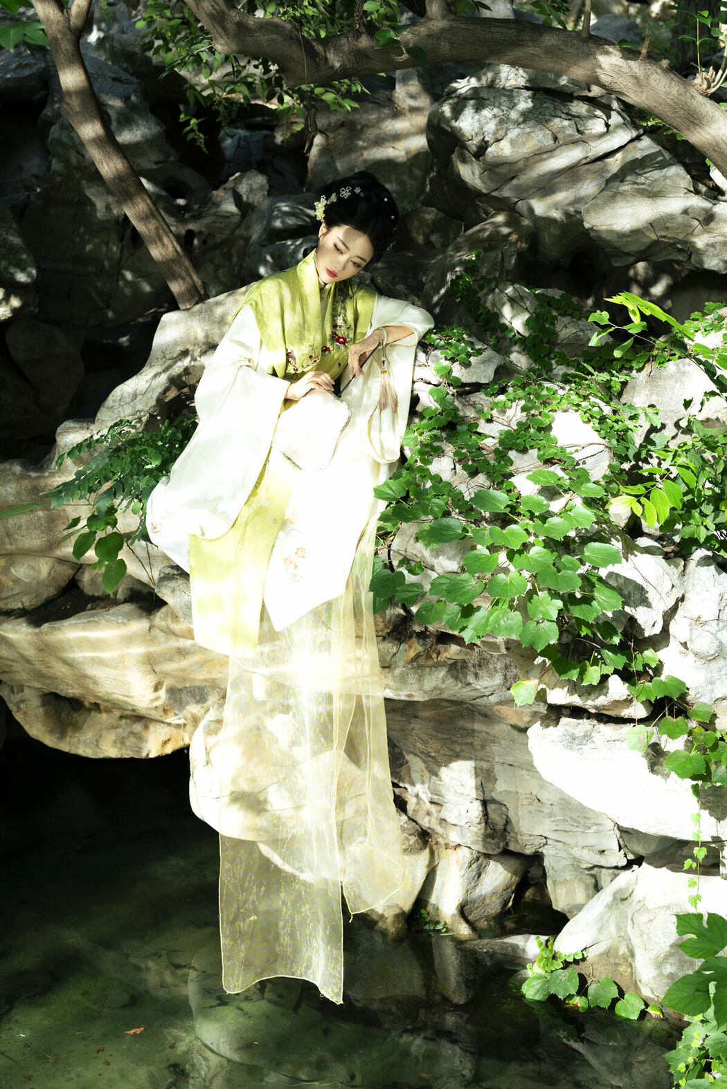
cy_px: 544
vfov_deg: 41.1
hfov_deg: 28.1
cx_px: 364
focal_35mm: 48
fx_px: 1453
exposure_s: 1/200
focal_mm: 48
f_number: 4
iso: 200
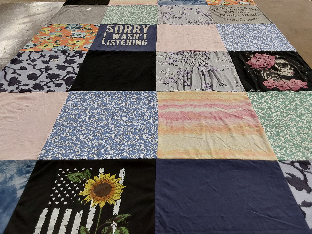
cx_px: 156
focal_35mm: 28
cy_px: 117
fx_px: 252
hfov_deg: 63.4
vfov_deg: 49.7
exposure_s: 1/60
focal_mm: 2.91
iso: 100
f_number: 1.9
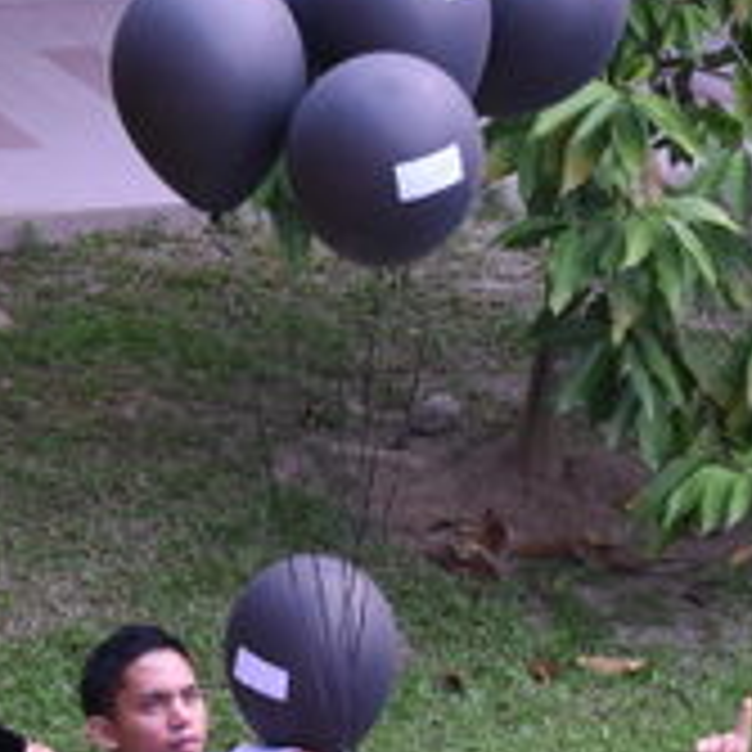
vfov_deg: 7.4
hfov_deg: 7.4
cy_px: 536
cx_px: 230
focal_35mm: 235
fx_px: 5776
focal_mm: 48
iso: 400
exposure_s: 1/160
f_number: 10
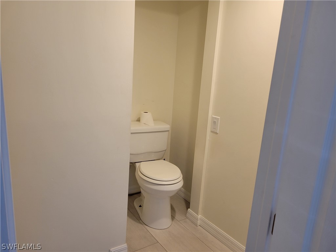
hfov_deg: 67.3
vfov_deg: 53.1
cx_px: 168
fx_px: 252
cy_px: 126
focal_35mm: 26
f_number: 1.8
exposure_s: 1/120
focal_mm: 5.4
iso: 125
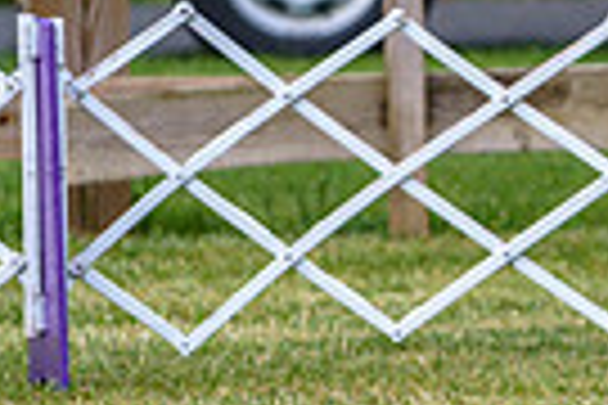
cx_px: 1112
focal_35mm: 732
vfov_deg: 1.9
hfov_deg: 2.8
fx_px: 12362
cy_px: -106
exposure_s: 1/500
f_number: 4
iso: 200
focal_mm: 171
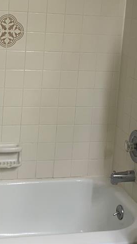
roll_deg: -4.7
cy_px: 56
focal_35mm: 70
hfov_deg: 17.2
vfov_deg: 29.6
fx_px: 453
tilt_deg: -8.1
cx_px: 52
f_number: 1.8
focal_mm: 4.25
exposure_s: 1/60
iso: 80
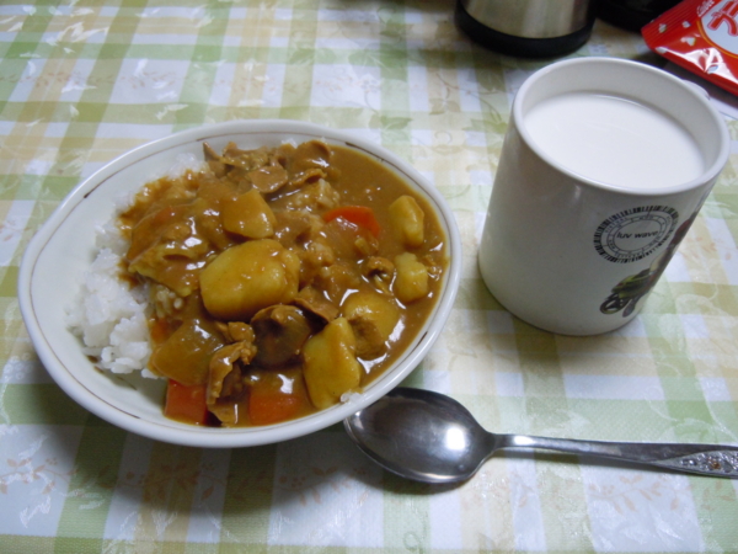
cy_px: 277
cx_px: 369
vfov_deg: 46.8
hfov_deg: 60.0
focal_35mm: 30
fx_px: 640
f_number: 3.5
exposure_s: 1/20
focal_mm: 5.4
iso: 400
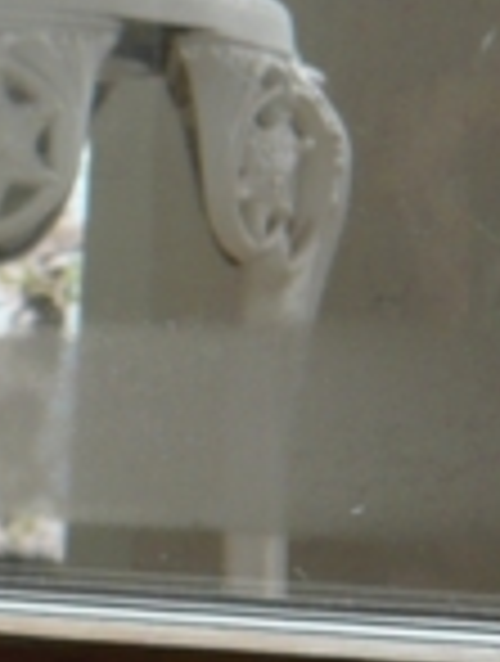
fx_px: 2915
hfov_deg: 8.9
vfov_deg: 13.0
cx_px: -703
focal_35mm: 152
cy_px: 338
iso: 100
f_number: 2.8
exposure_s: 1/40
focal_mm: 4.6
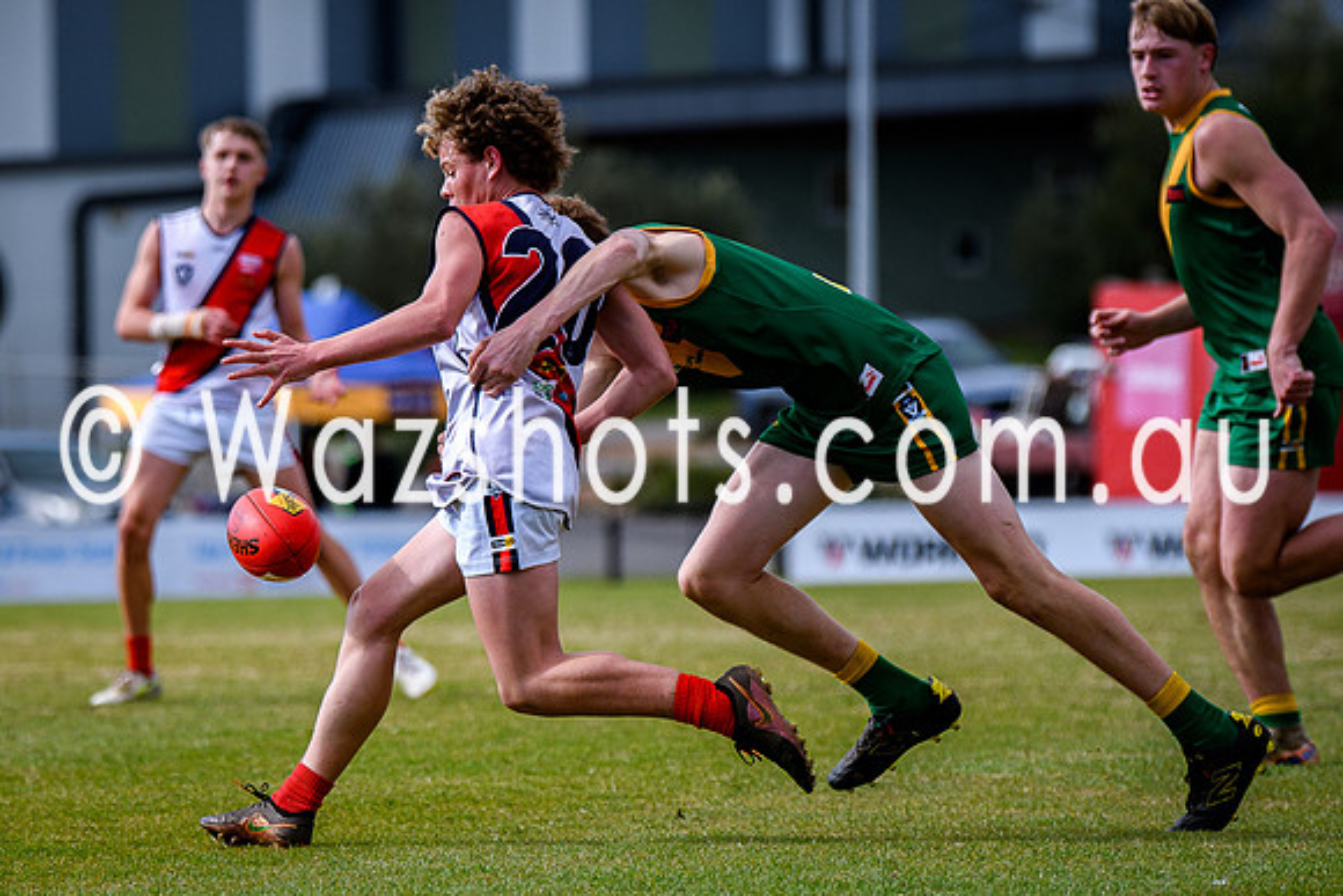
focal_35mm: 323
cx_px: 402
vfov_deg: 4.3
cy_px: 516
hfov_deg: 6.4
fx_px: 12046
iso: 320
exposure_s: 1/4000
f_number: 2.8
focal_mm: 145
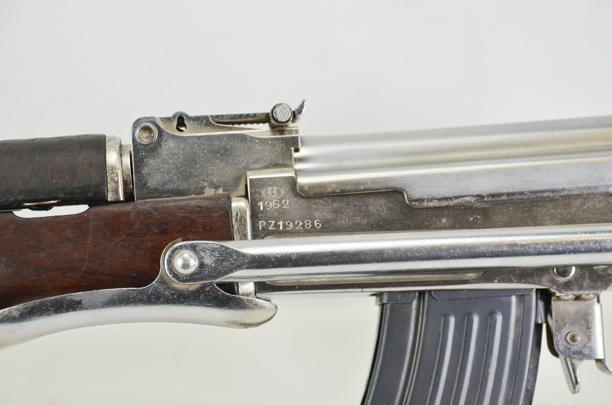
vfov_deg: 13.8
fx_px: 1680
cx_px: 306
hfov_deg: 20.7
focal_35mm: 99
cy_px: 202
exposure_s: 1/250
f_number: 5.3
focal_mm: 66
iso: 800
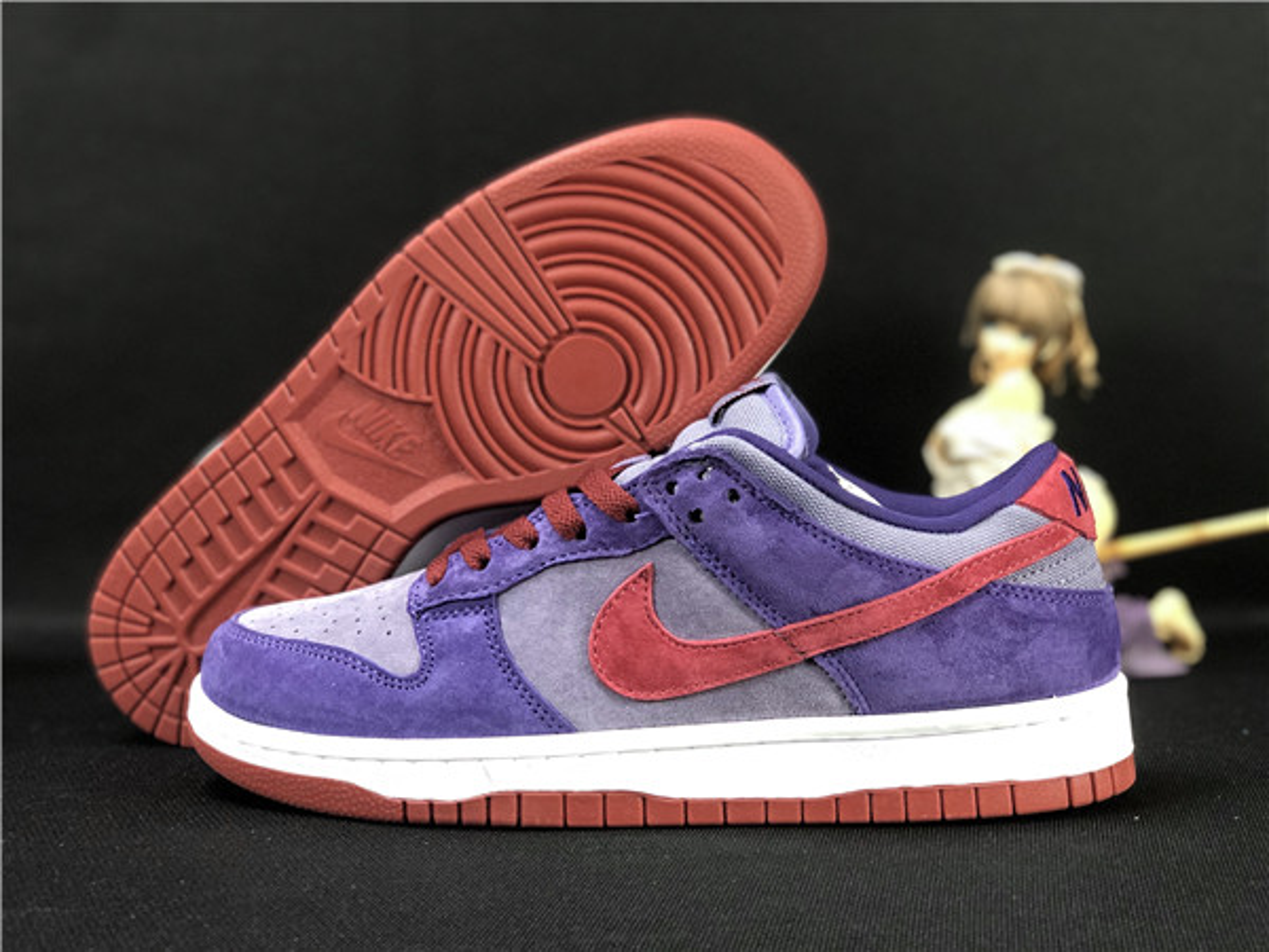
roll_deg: +0.6
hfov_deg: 33.8
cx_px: 634
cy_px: 476
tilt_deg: -6.8
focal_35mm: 57
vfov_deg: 25.7
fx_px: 2090
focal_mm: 6.6
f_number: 2.8
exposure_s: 1/30
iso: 200
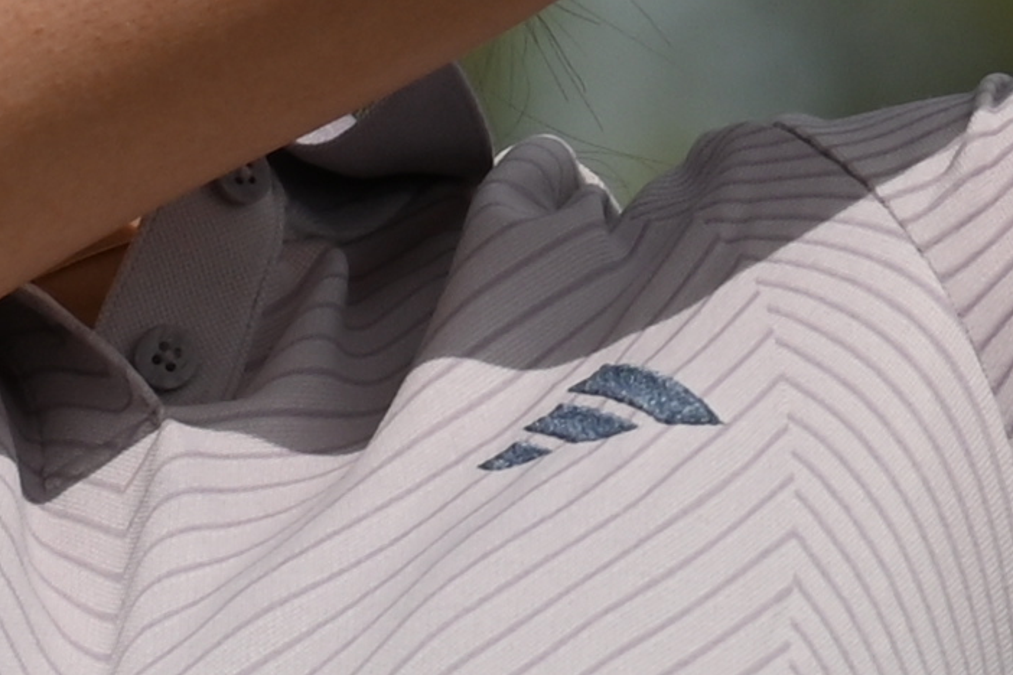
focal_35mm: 2380
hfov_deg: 0.9
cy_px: 665
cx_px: -375
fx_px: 66965
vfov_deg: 0.6
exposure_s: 1/1000
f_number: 8
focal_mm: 200
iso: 100
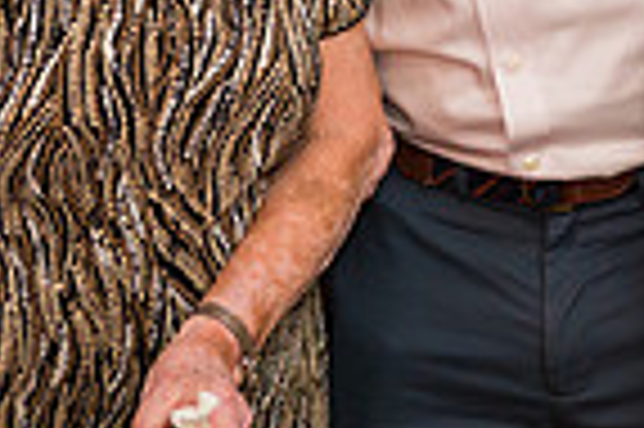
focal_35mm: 195
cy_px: -252
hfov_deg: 10.6
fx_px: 3484
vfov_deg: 6.9
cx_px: 342
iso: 1250
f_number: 3.2
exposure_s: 1/125
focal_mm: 48
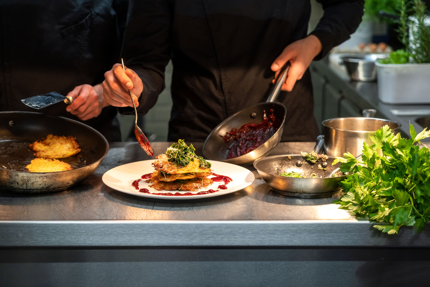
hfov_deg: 28.8
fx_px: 836
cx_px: 215
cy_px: 144
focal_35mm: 70
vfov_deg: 19.5
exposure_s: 1/200
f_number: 4
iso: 1000
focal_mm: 70
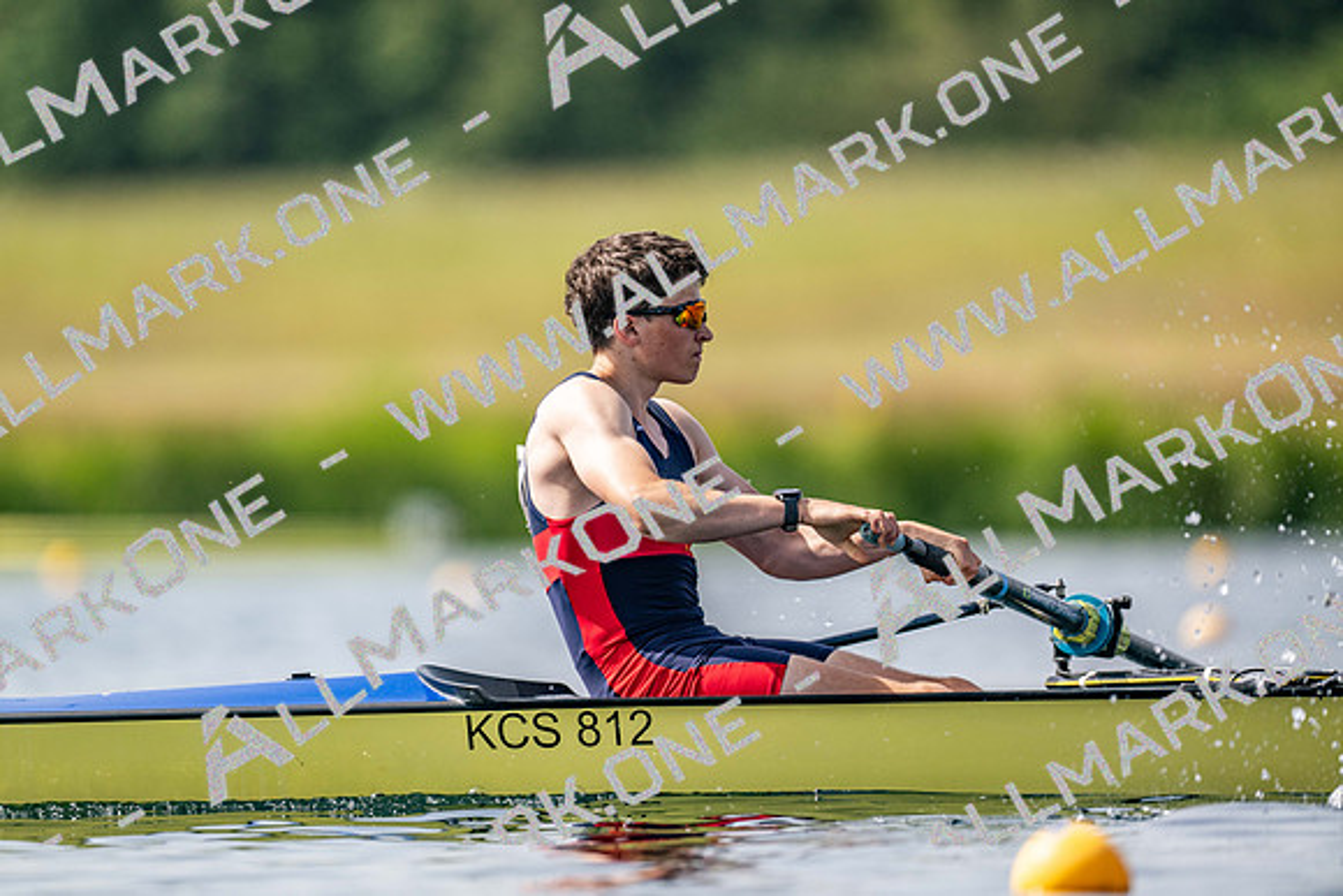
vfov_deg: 2.3
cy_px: 448
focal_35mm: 600
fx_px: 22388
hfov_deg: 3.4
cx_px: 672
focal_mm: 600
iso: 200
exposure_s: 1/2500
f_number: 4
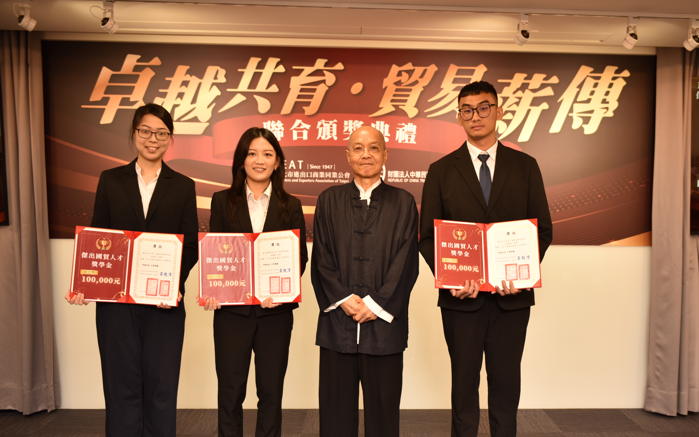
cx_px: 394
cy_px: 260
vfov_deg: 33.5
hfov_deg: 51.4
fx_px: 724
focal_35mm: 38
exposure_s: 1/80
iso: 200
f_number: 2.8
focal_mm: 32
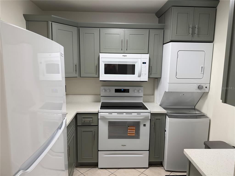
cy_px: 88
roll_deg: -0.5
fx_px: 163
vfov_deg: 56.8
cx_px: 118
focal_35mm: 24
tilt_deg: -7.5
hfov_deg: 71.6
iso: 200
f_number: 1.78
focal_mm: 6.76
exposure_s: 1/120
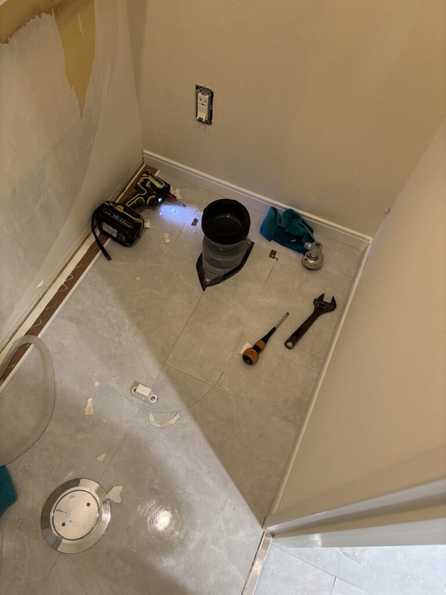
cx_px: 223
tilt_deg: -61.1
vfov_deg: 67.3
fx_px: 447
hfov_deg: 53.1
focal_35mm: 26
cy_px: 298
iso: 100
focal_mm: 5.96
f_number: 1.6
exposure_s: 1/50
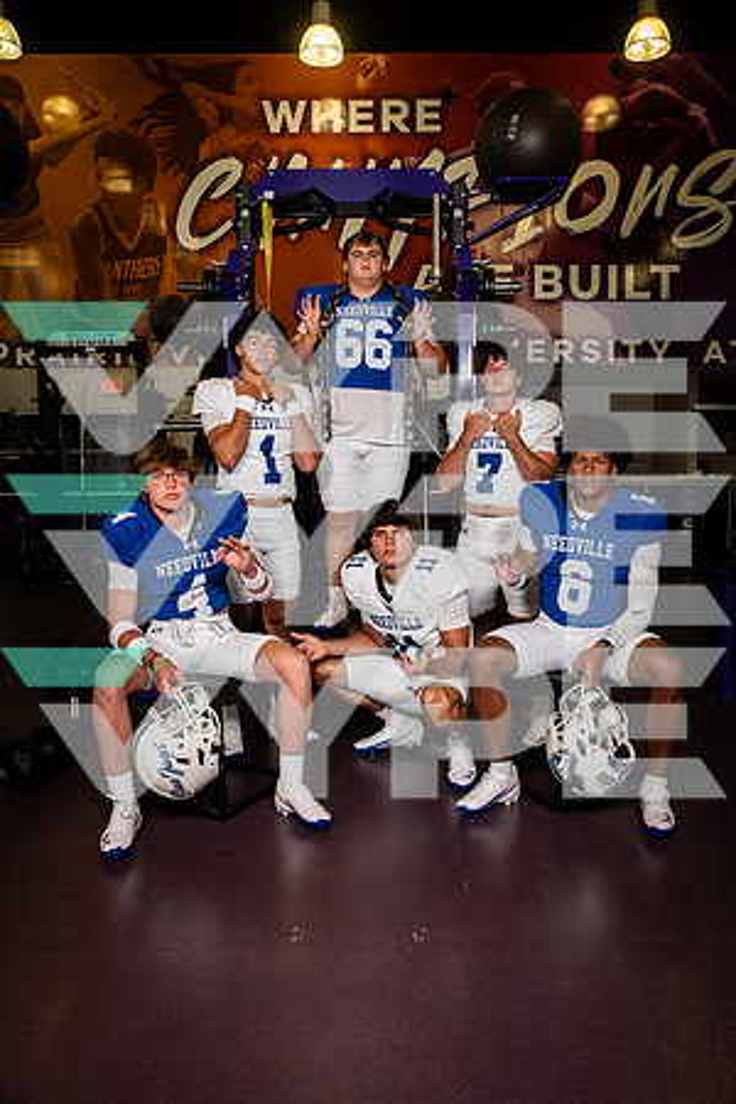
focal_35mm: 30
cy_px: 552
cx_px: 368
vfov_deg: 61.9
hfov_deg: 43.6
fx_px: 920
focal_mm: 30
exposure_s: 1/320
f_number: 7.1
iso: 800
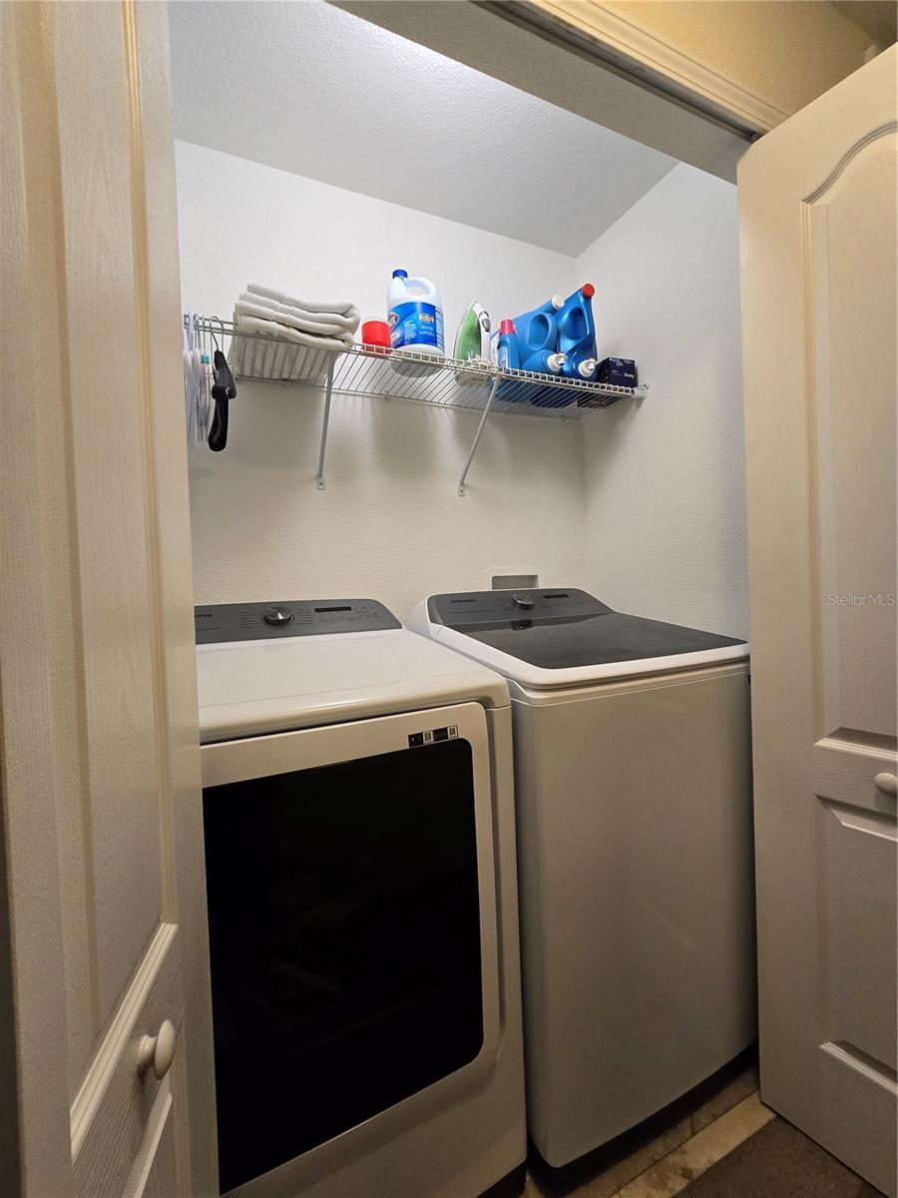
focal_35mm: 13
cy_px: 599
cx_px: 449
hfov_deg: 89.9
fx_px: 450
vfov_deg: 106.2
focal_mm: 2.2
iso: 160
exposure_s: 1/60
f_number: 2.2
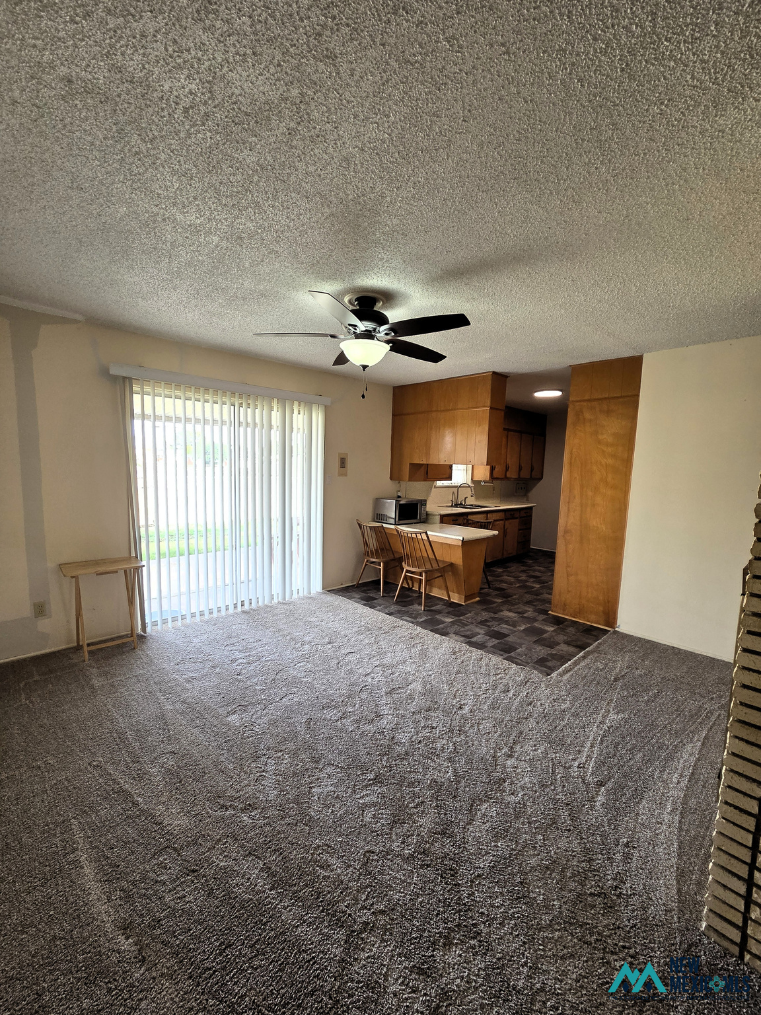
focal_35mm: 13
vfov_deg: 106.2
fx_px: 381
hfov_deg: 89.9
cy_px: 508
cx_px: 380
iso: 160
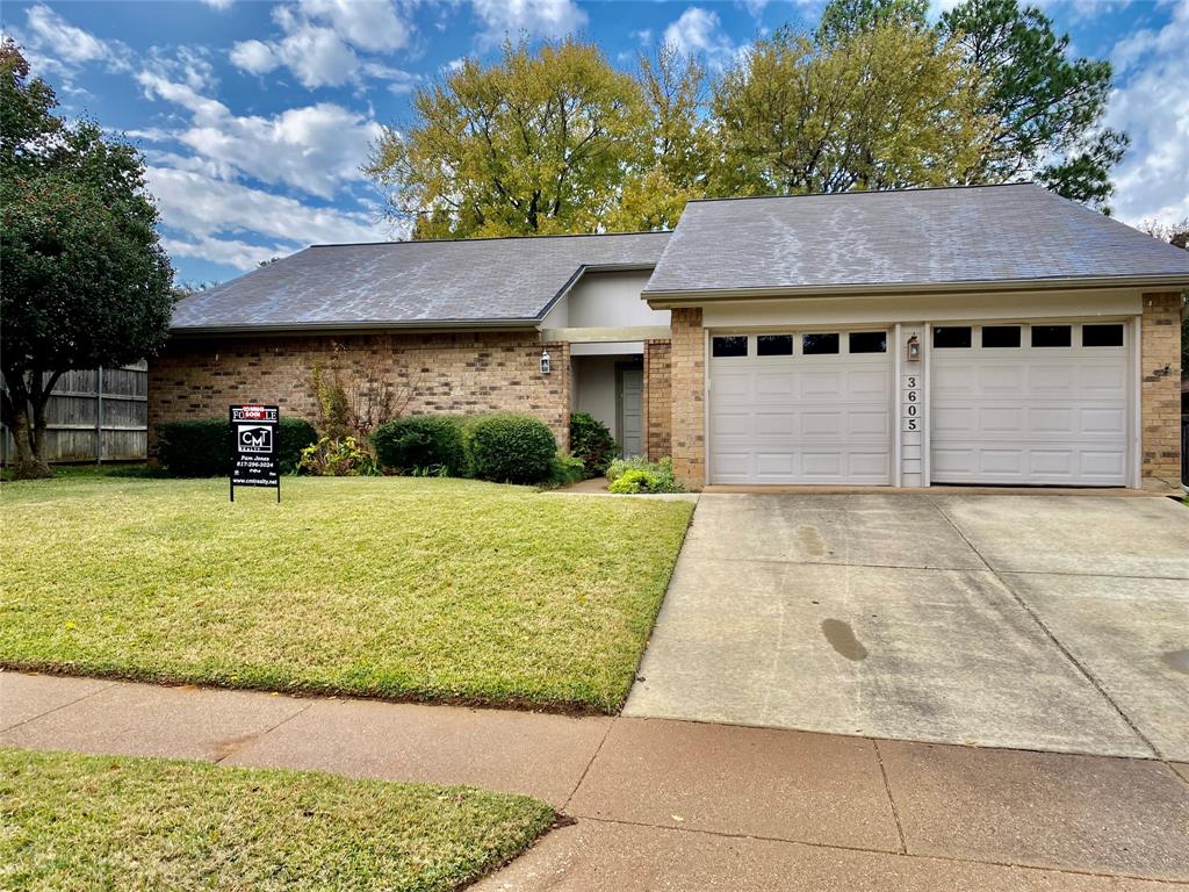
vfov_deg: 53.1
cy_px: 446
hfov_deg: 67.3
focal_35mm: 26
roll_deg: +0.0
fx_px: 893
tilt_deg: -1.0
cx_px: 594
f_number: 1.8
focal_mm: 4.25
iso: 32
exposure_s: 1/1053
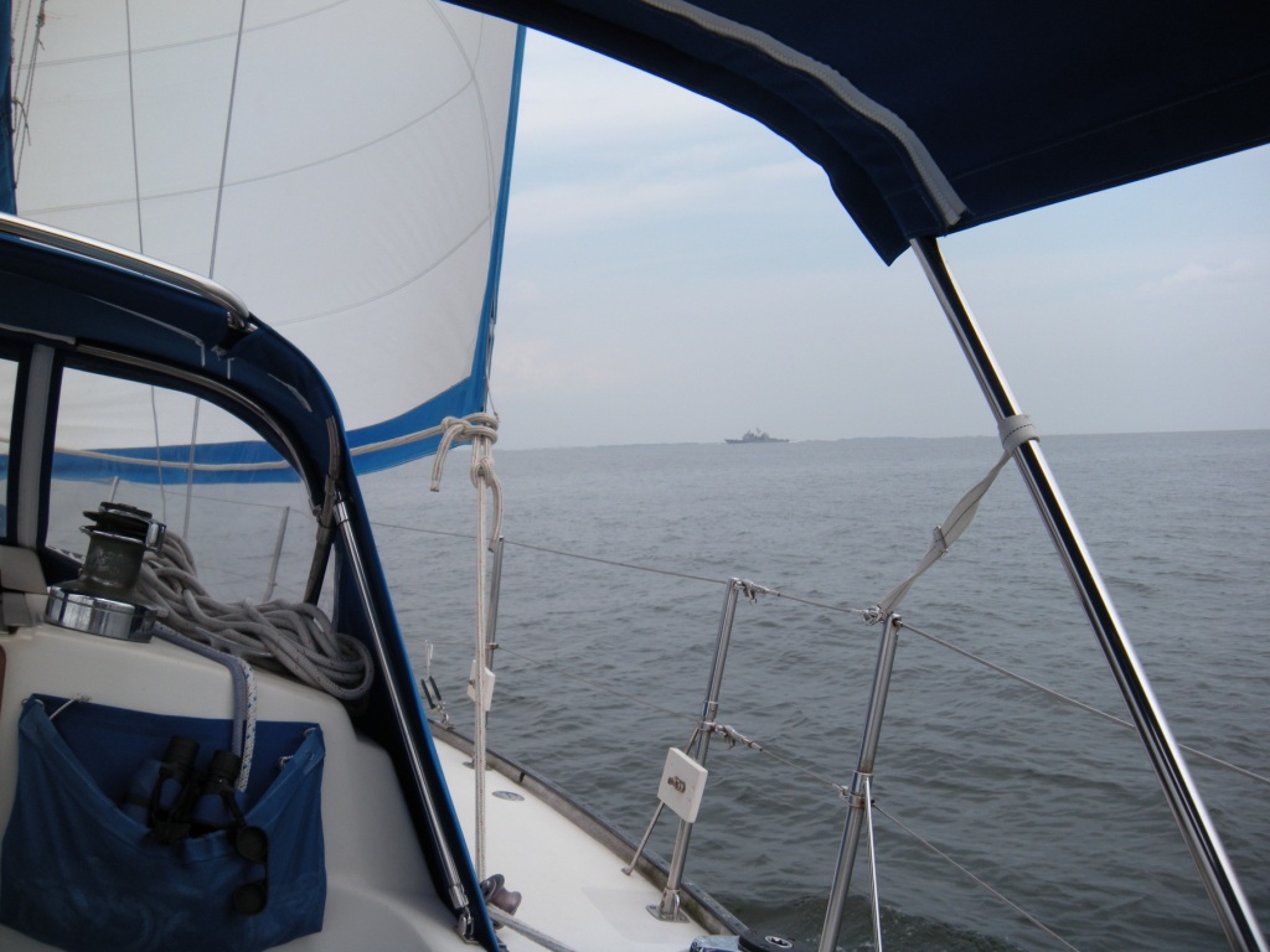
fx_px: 1284
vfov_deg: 40.7
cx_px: 635
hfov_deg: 52.6
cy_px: 476
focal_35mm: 35
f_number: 3.8
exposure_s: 1/805
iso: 64
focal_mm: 5.9
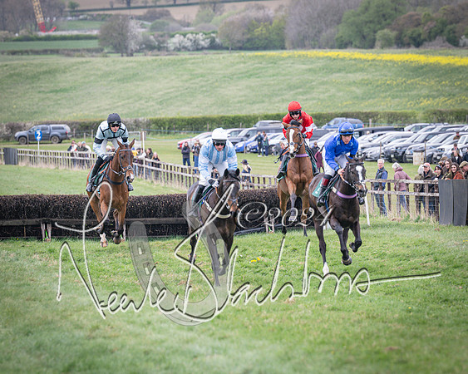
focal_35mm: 313
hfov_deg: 6.2
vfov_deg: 4.9
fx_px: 4330
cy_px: 197
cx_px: 233
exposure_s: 1/800
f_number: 4
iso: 400
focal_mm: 175
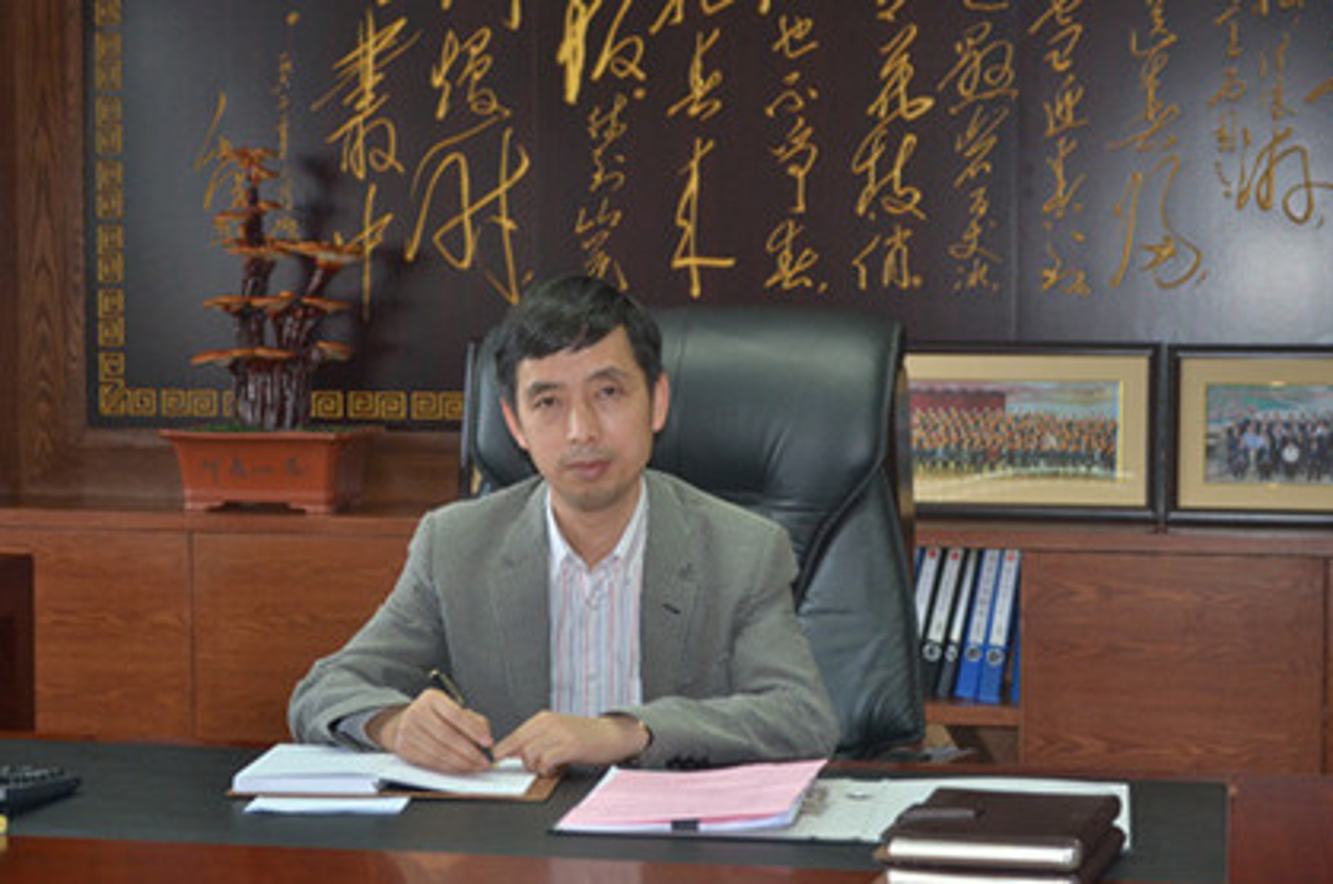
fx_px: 2682
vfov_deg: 18.7
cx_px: 665
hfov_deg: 27.9
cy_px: 450
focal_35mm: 73
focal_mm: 45
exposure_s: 1/60
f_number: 5.3
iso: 800
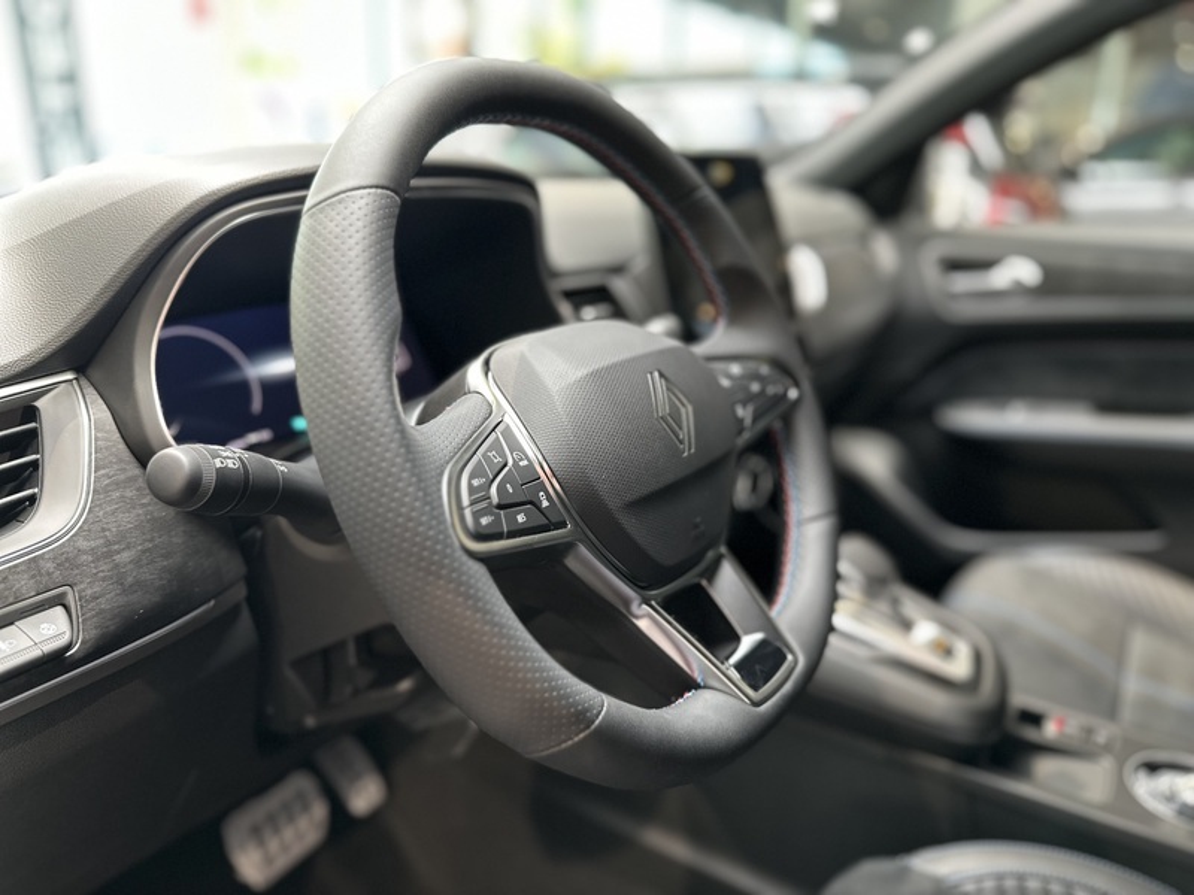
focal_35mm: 24
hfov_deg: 71.6
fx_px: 828
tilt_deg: -17.8
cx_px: 597
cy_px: 448
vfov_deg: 56.8
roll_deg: -0.4
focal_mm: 6.86
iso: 250
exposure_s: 1/50
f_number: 1.78
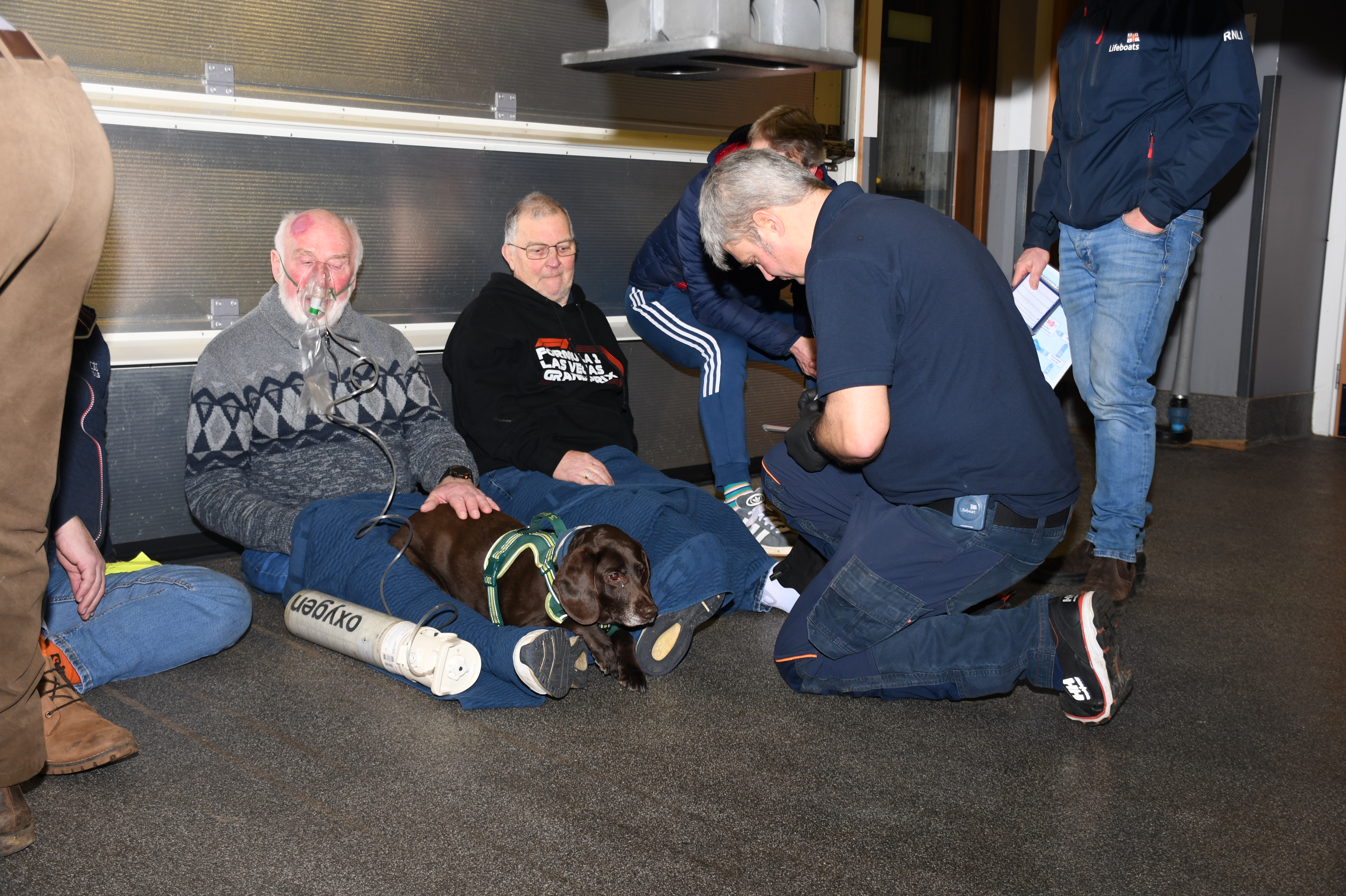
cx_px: 673
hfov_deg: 48.5
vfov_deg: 33.4
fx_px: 1495
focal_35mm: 40
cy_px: 448
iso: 160
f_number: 4.5
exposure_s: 1/60
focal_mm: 27
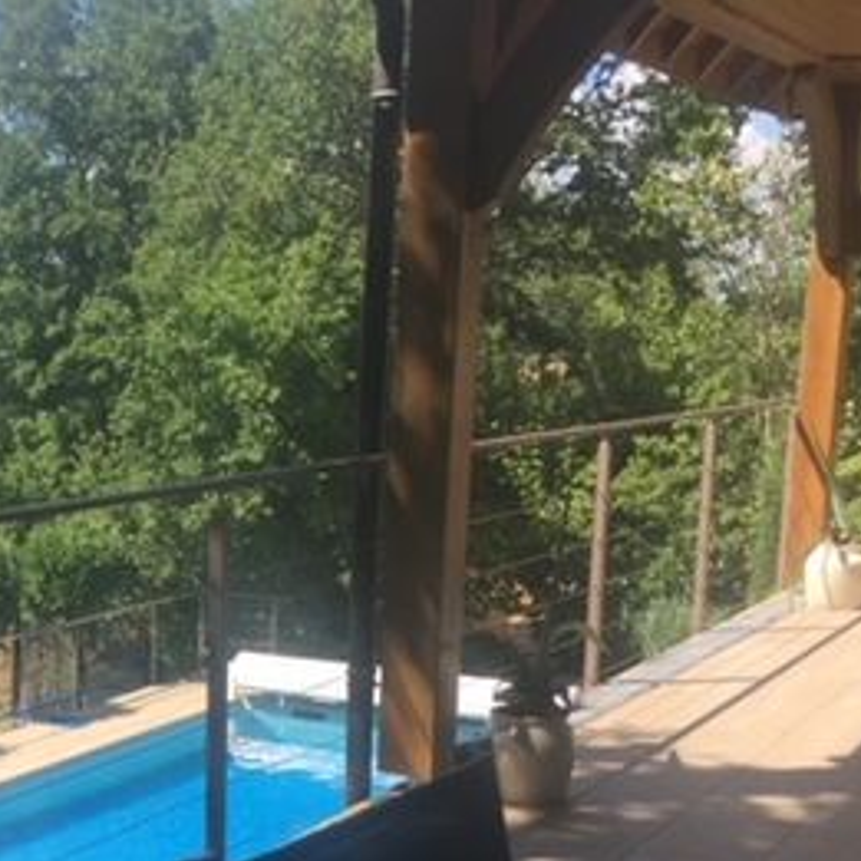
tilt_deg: -13.0
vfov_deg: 28.2
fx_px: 1660
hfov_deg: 27.6
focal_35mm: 59
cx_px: 30
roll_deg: -0.3
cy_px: 739
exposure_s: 1/989
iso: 32
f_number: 2.2
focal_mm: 4.15
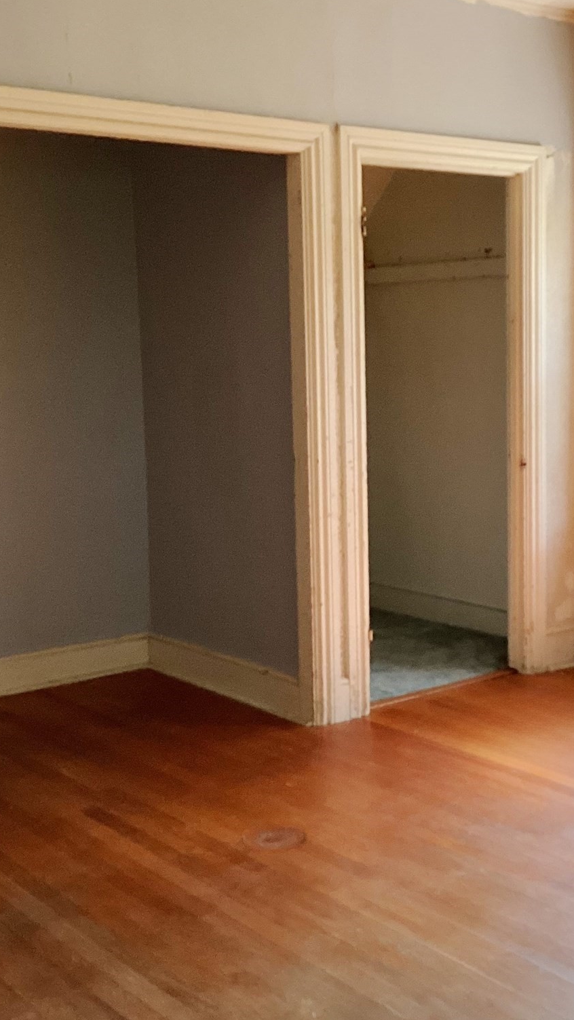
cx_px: 511
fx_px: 1244
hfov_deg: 25.2
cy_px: 518
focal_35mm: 46
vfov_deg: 44.6
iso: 100
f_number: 2.4
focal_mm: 3.3
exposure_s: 1/60
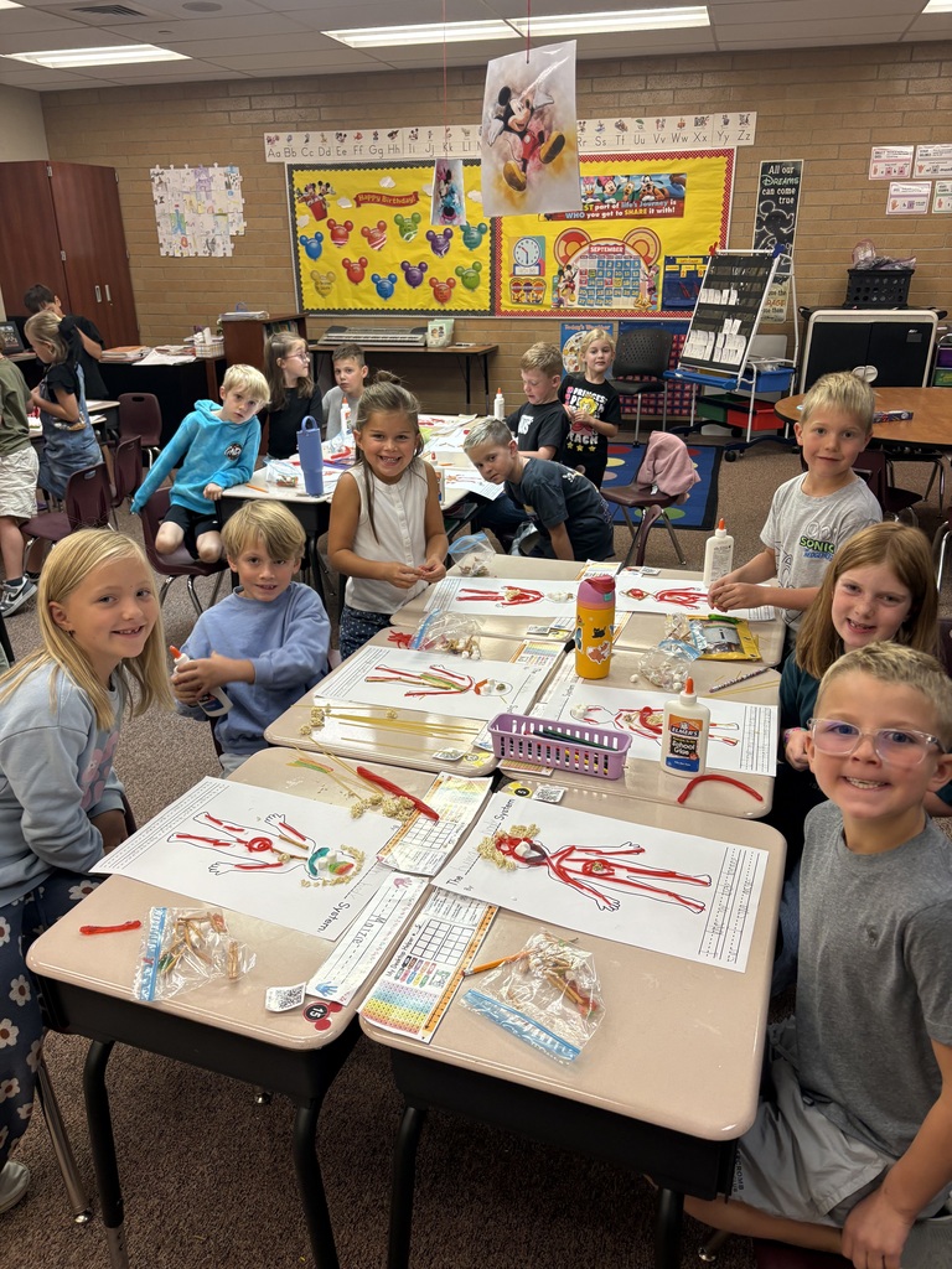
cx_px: 476
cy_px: 634
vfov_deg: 67.3
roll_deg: +1.0
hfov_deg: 53.1
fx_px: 953
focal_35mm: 26
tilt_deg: -22.6
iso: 125
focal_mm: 5.96
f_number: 1.6
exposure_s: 1/60
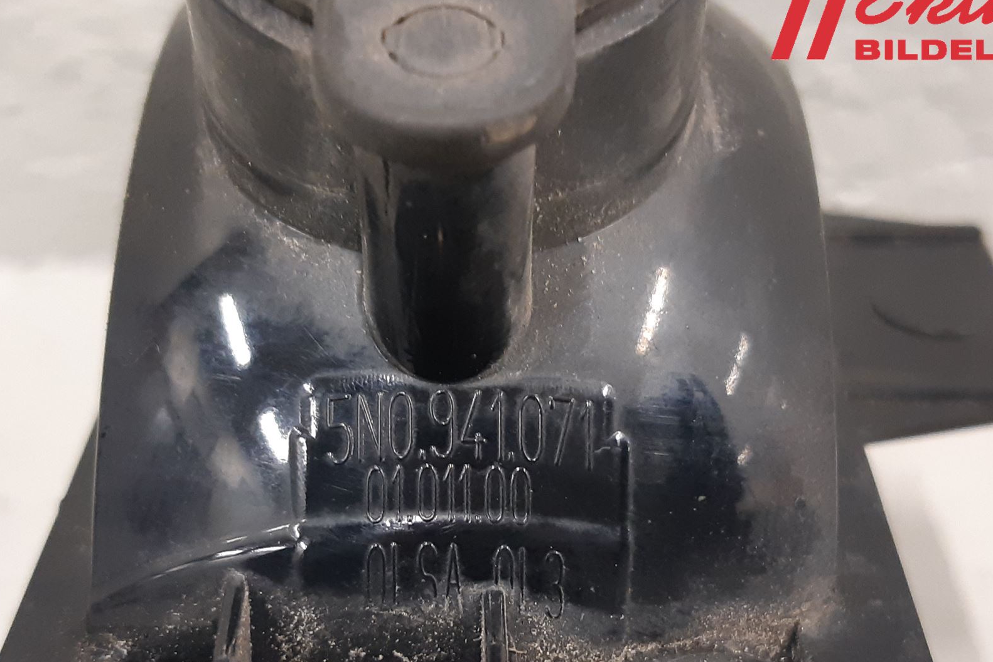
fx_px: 965
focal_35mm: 35
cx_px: 513
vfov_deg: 37.5
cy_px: 435
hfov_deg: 54.4
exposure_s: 1/25
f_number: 1.7
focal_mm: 3.93
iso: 200
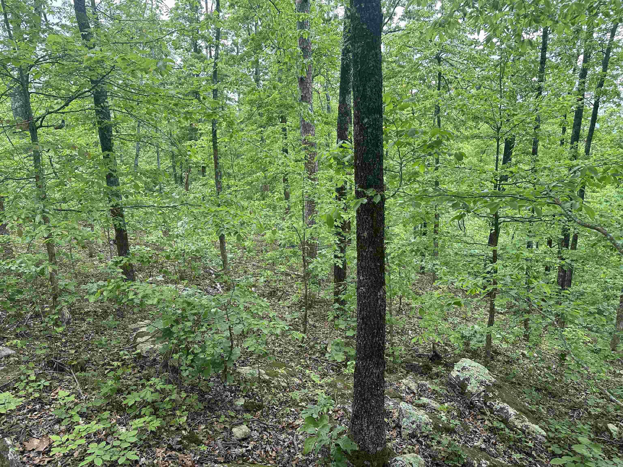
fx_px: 432
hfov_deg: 71.6
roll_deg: +2.5
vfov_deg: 56.8
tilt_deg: -9.9
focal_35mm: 24
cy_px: 234
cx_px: 312
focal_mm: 6.86
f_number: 1.78
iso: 80
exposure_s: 1/464
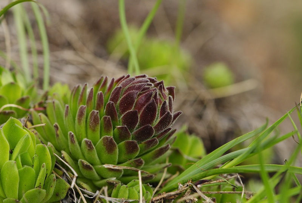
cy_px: 102
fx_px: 1071
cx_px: 151
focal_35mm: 128
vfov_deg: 10.8
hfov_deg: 16.0
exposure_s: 1/125
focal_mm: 85
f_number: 7.1
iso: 400
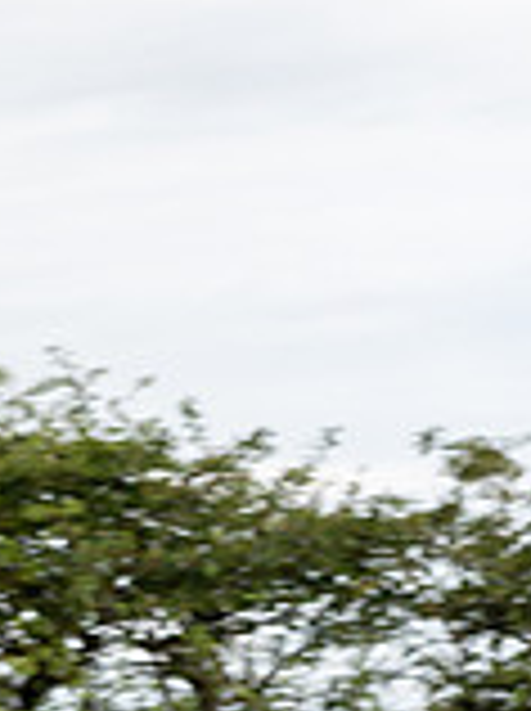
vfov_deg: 7.5
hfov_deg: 5.5
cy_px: 754
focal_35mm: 262
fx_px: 5373
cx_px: -495
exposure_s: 1/640
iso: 160
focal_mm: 71
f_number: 4
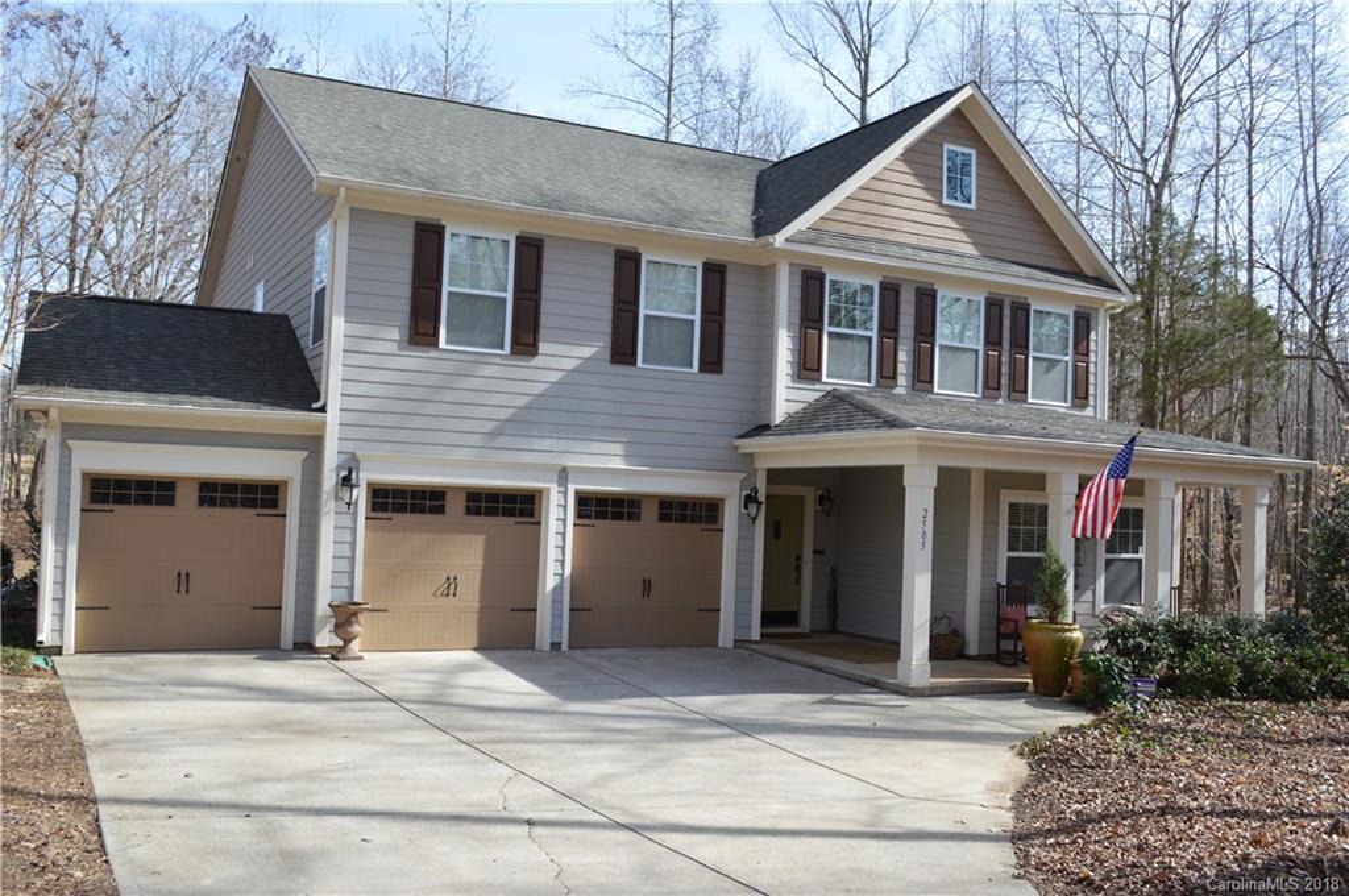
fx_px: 1235
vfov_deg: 39.9
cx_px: 674
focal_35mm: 33
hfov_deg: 57.3
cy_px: 448
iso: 100
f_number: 6.3
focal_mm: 22
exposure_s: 1/160
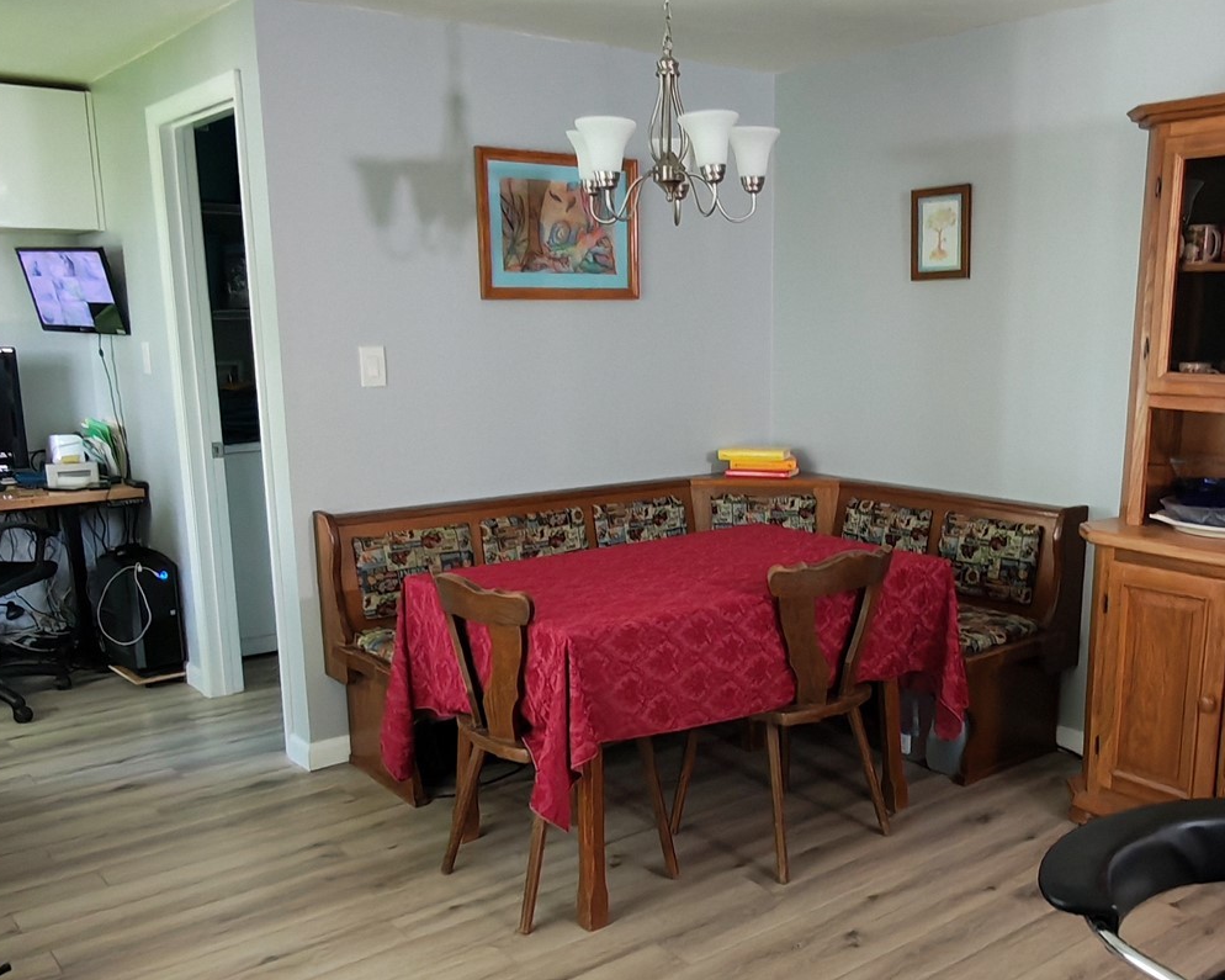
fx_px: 1196
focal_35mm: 33
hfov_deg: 53.9
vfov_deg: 44.4
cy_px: 577
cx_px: 732
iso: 320
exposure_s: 1/20
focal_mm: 1.96
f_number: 2.2
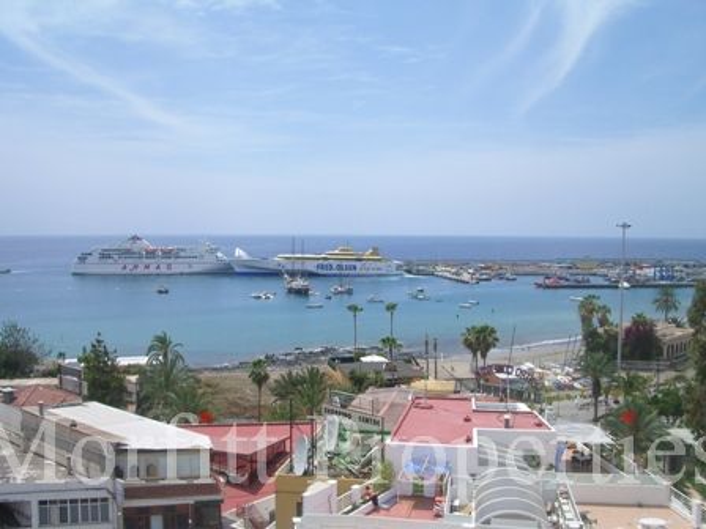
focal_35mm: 35
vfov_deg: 40.7
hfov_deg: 52.6
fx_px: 714
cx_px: 353
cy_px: 264
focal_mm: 5.8
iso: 80
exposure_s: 1/1000
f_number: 4.3
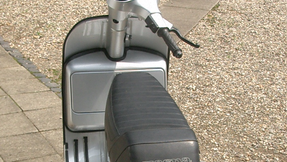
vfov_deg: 13.7
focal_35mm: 88
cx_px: 142
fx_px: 670
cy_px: 137
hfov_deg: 24.2
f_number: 4.3
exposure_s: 1/400
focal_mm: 5.8
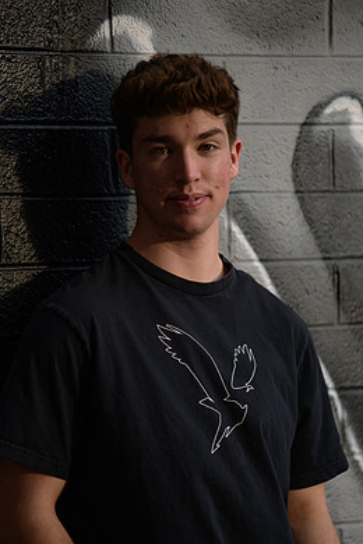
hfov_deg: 6.8
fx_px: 3055
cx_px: 190
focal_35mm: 202
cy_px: 293
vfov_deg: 10.2
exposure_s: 1/2000
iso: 250
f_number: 2.8
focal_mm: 175
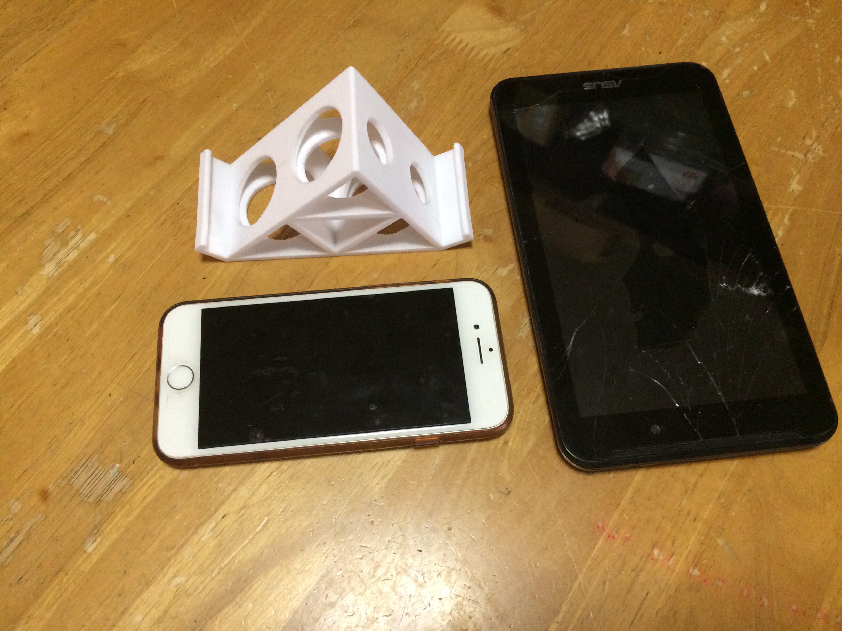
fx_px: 705
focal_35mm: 29
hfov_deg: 61.7
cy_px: 316
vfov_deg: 48.2
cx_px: 421
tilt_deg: -65.0
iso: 320
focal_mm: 4.15
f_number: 2.2
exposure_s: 1/25
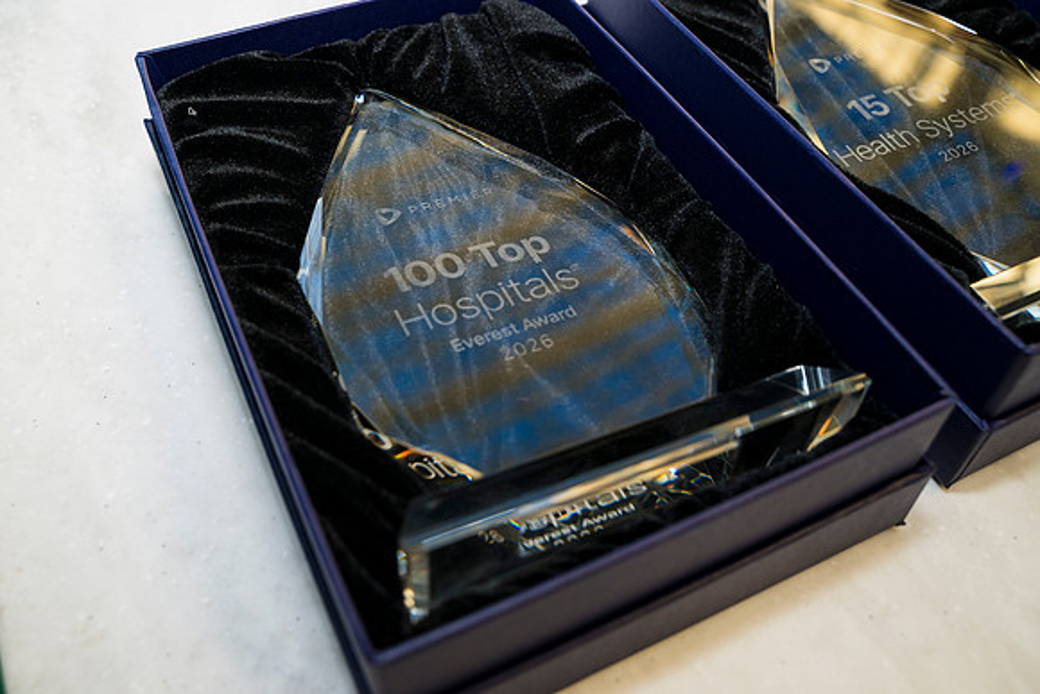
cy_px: 347
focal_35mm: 32
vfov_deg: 41.1
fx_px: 925
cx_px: 520
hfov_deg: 58.7
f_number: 5
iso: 400
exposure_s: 1/160
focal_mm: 32
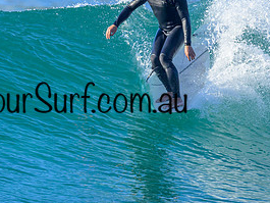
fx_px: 17292
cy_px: 111
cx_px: 6
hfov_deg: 0.9
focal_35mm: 2216
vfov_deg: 0.7
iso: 1100
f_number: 6.3
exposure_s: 1/2000
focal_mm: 800
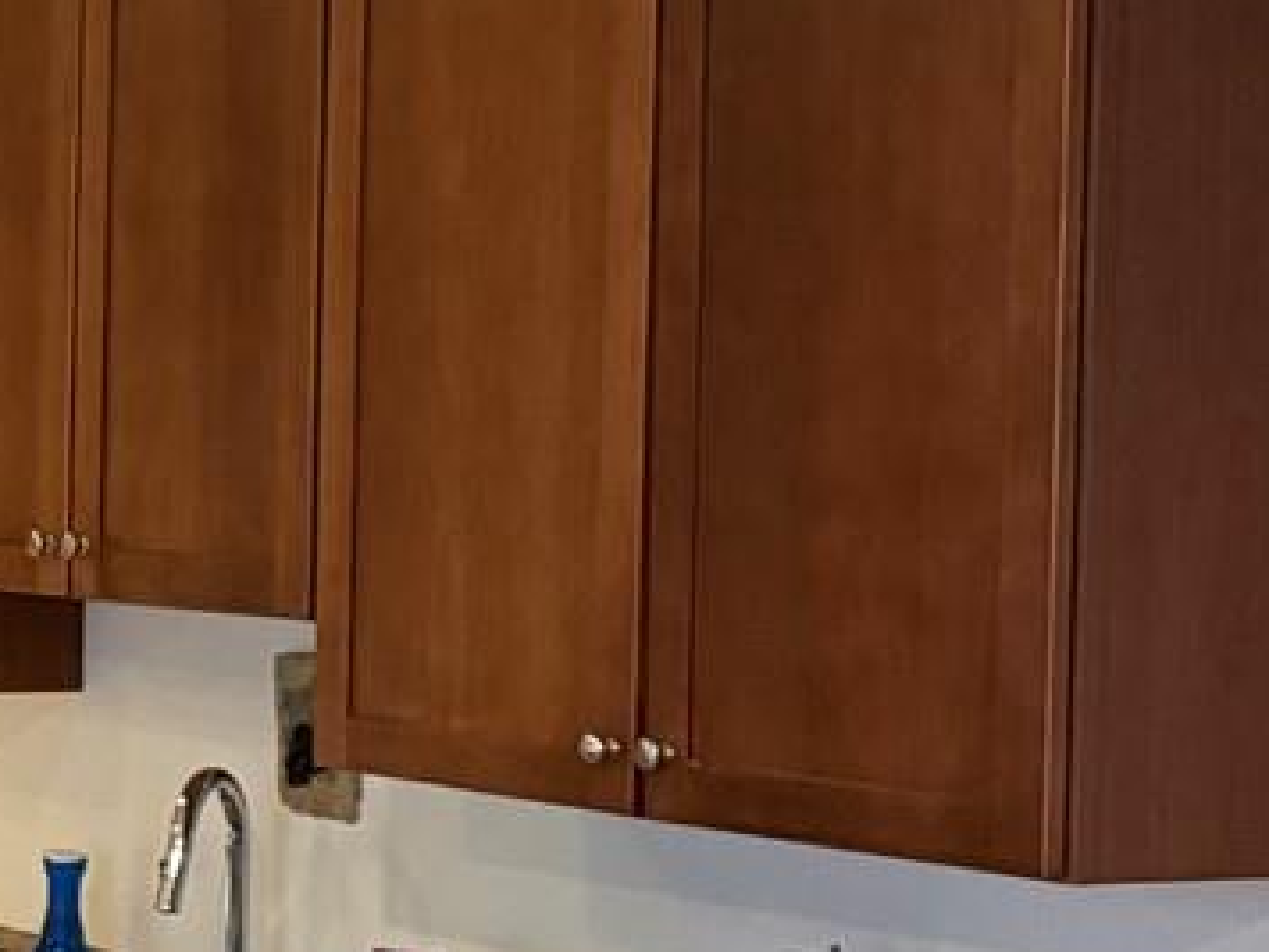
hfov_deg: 15.2
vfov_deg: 13.7
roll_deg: +0.0
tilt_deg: -3.0
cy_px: 563
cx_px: -1166
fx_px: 3959
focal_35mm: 108
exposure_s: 1/60
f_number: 1.78
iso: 800
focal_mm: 6.76
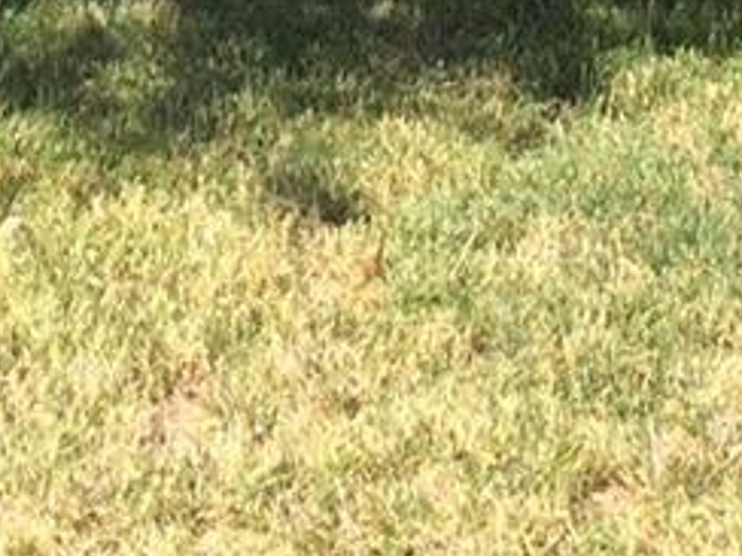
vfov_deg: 7.6
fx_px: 3815
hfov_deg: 11.1
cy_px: -931
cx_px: 441
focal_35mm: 178
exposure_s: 1/641
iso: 32
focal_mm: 4.15
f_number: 2.2
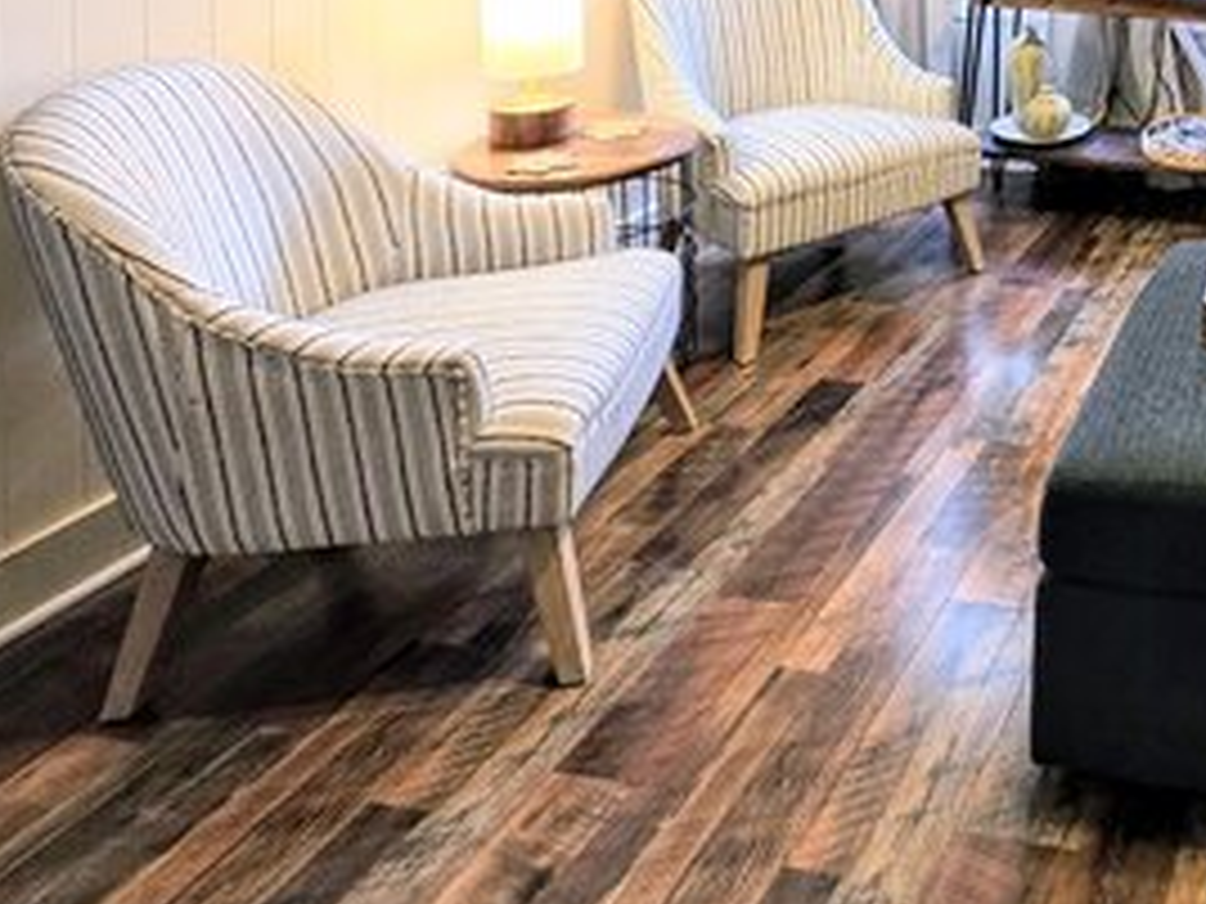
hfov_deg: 44.0
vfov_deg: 37.2
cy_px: -117
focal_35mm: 31
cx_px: 1341
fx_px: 1080
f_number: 1.9
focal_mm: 2.2
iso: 250
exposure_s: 1/60
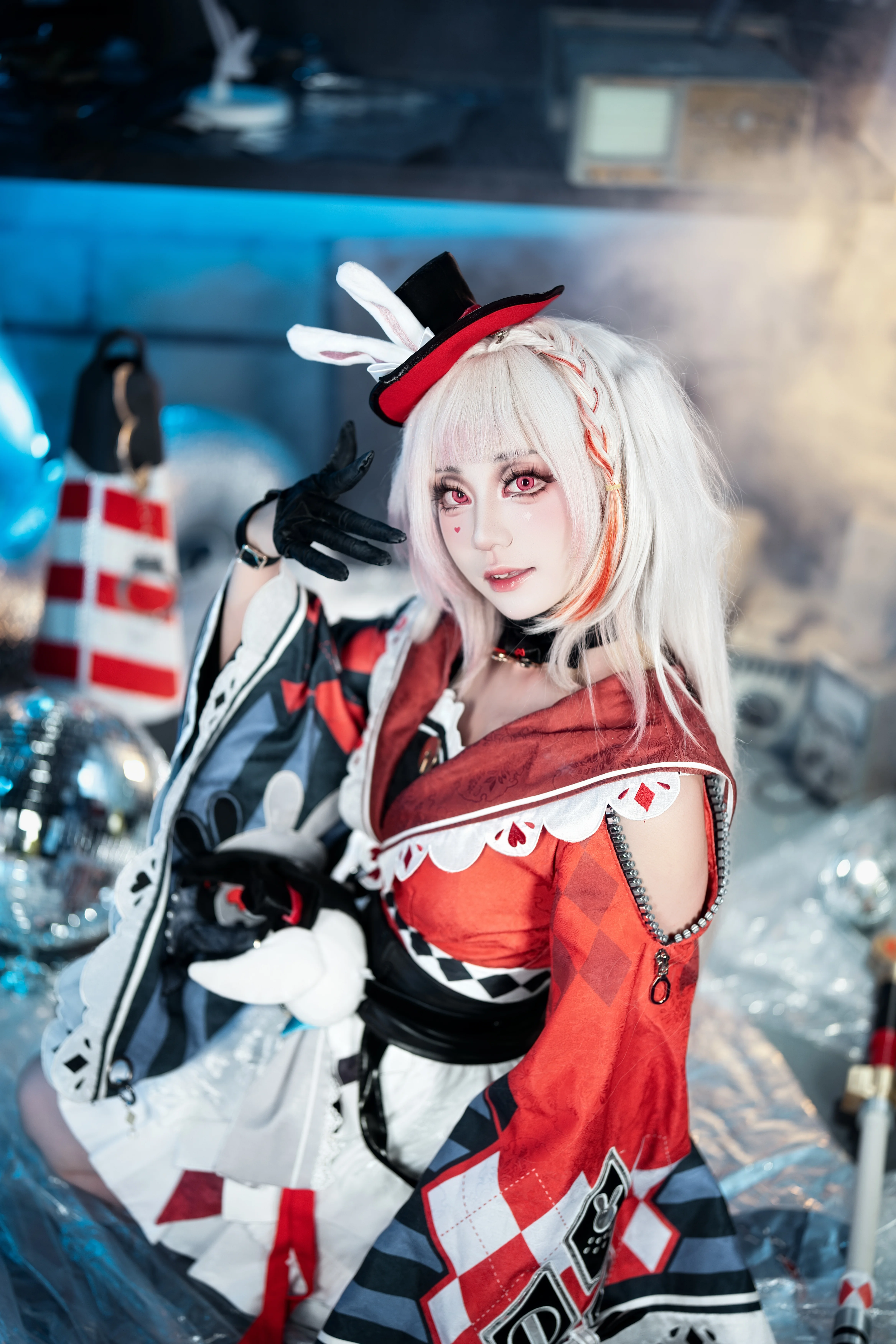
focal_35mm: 50
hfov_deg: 27.0
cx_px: 448
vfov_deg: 39.6
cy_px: 672
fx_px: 1867
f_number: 1.4
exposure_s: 1/100
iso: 100
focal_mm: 50
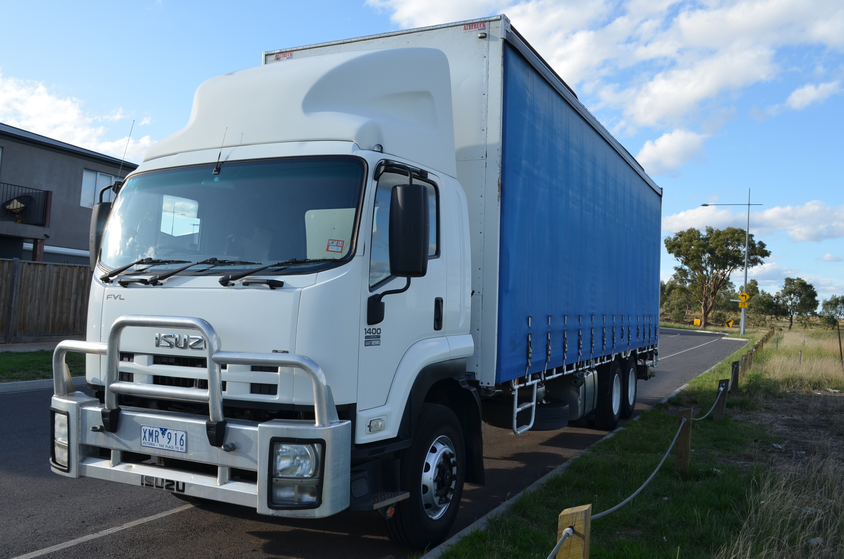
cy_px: 280
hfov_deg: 62.0
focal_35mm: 30
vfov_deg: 43.4
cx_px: 422
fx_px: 702
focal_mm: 20
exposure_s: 1/250
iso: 200
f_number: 8
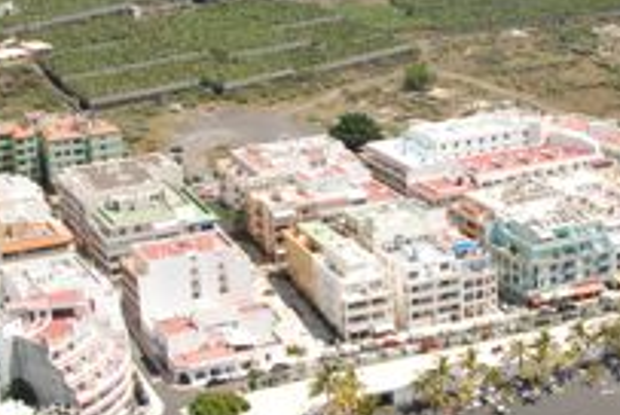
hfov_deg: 23.8
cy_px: 180
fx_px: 1466
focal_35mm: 85
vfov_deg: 16.1
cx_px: 394
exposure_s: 1/250
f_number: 8
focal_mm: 18
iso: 100
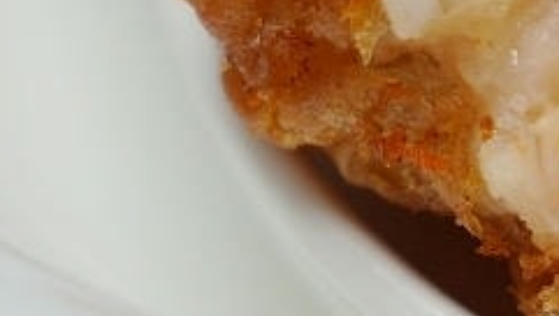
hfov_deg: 5.5
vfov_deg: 3.1
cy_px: 0
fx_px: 5800
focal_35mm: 391
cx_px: 480
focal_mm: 75
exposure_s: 1/125
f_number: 5
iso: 100
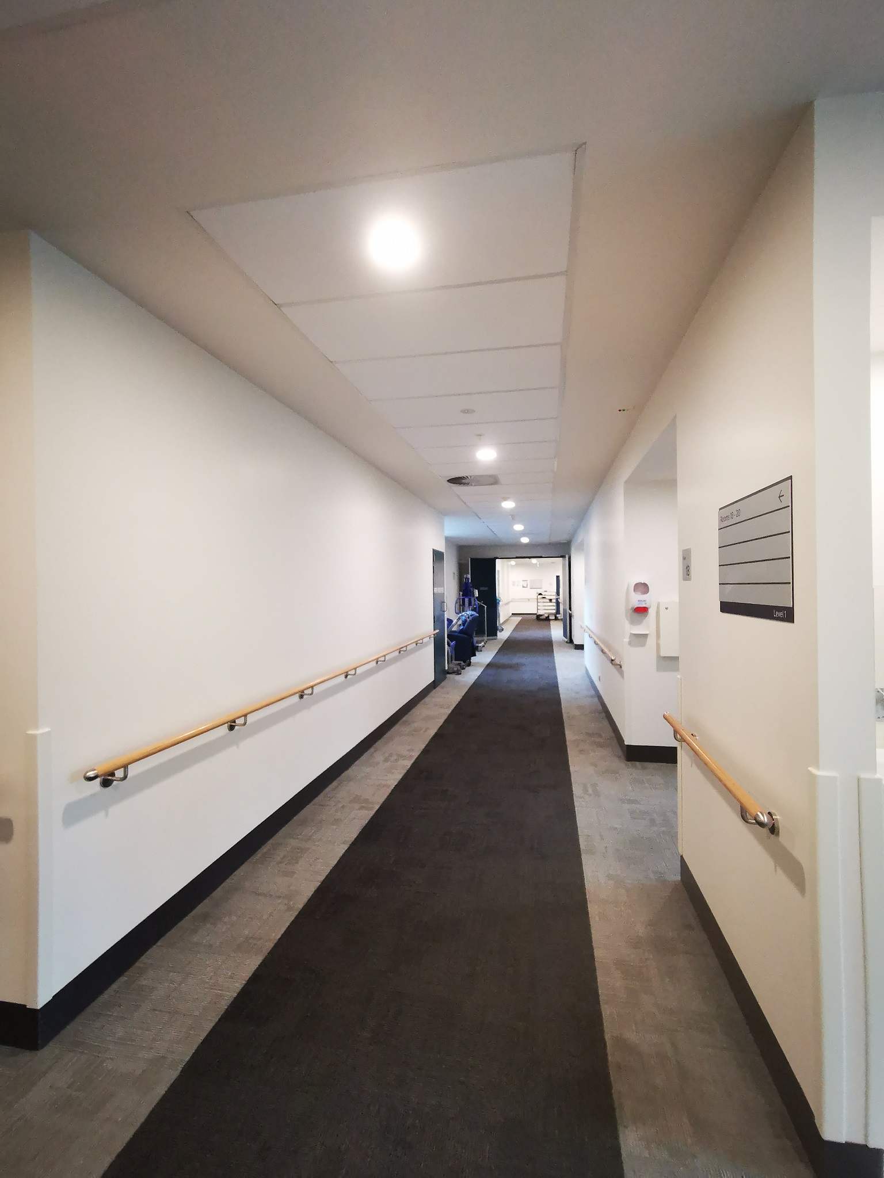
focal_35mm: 16
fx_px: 545
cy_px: 589
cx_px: 442
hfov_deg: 78.1
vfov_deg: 94.5
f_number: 2.2
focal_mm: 2.35
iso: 500
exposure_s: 1/33.3
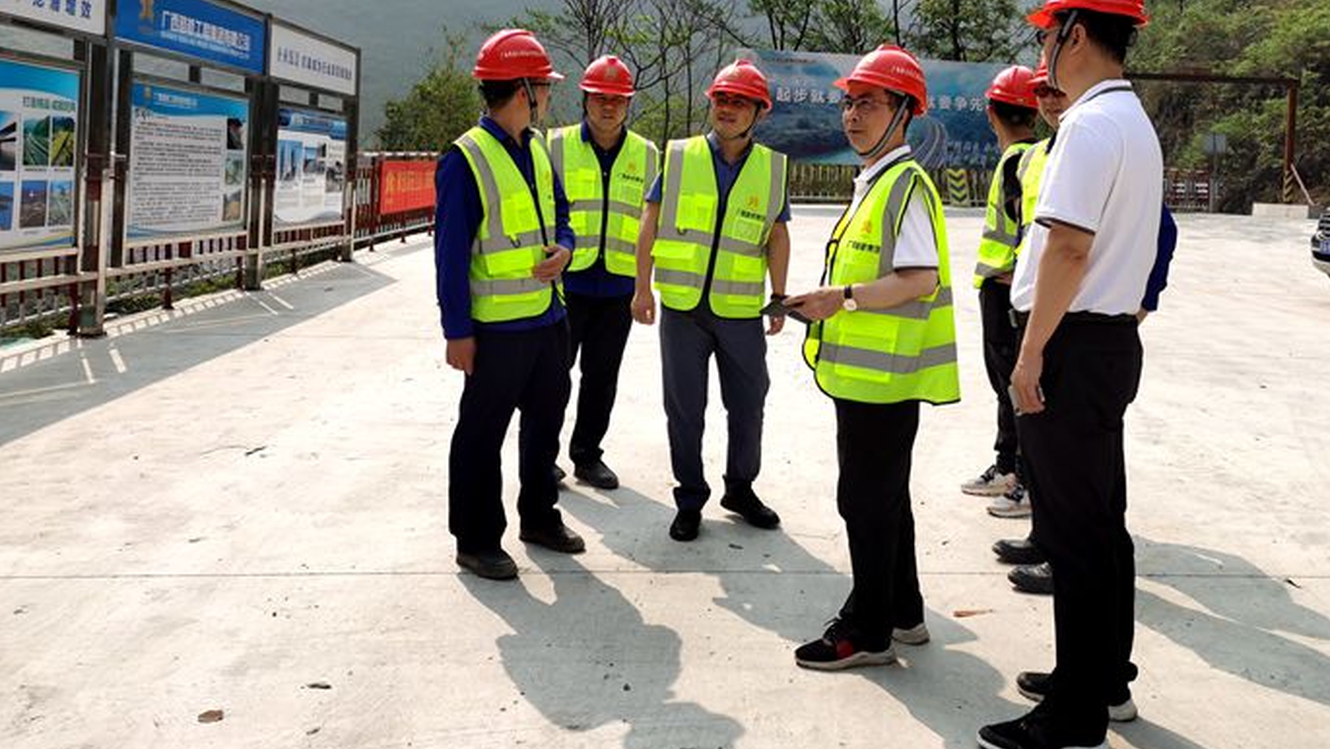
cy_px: 306
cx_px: 662
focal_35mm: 30
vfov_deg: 38.9
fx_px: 1058
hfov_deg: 64.3
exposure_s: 1/2985
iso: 50
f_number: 1.8
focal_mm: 5.58
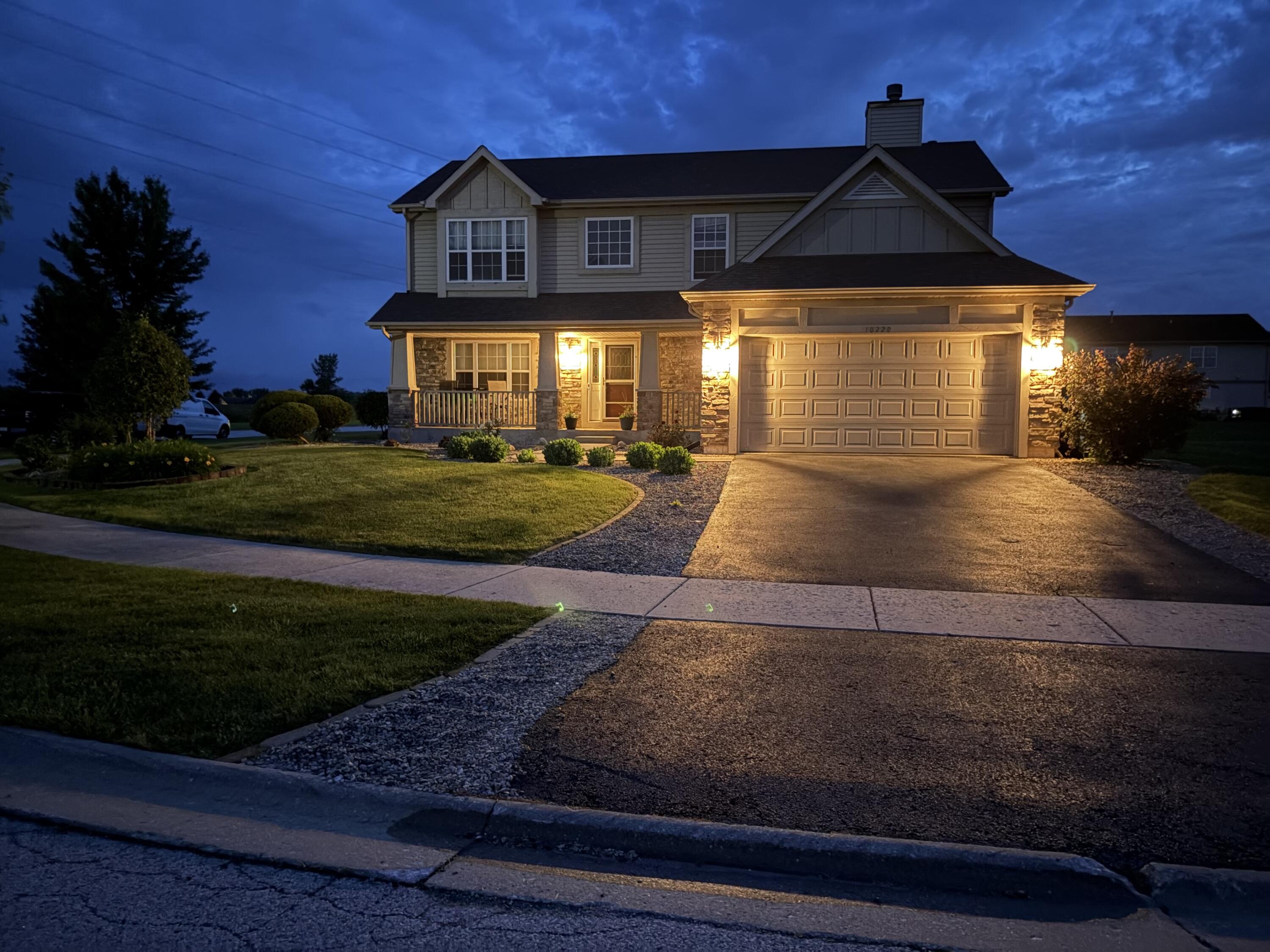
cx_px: 635
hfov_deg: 67.3
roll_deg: +0.5
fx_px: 954
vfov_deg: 53.1
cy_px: 476
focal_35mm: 26
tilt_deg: -3.1
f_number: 1.6
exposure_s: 1/5
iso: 1000
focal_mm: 5.96
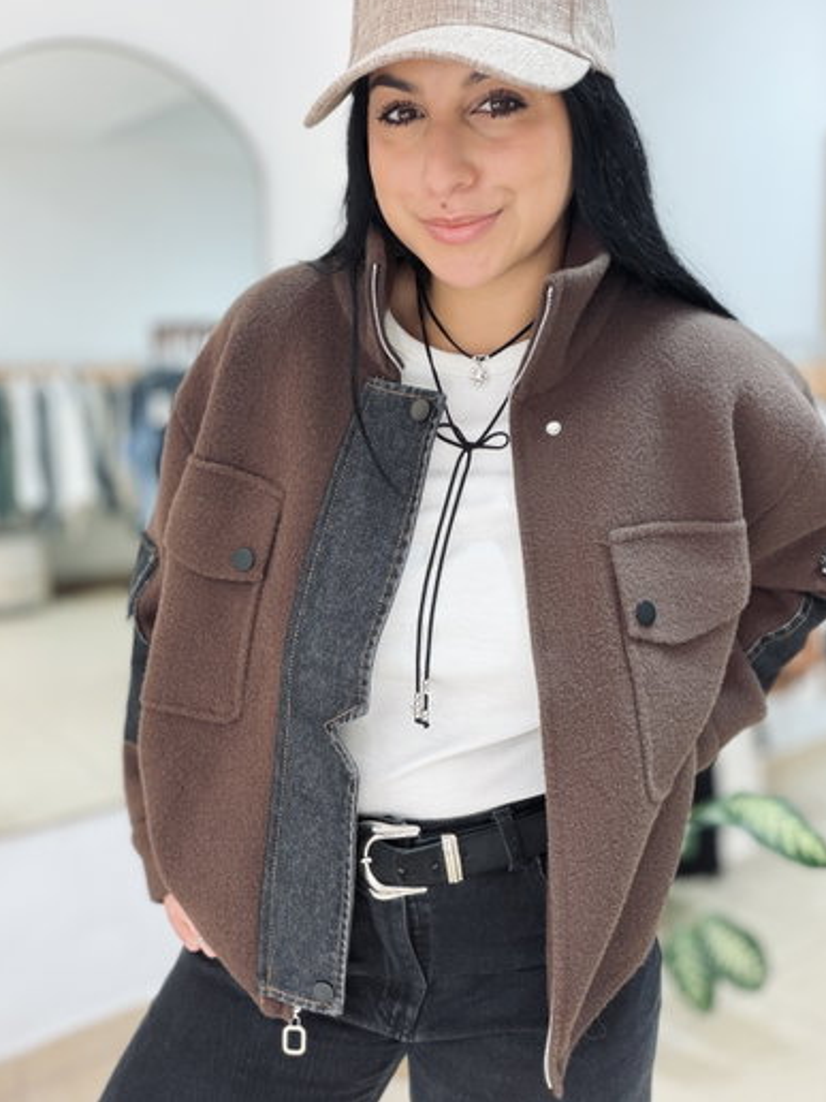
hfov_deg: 45.4
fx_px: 986
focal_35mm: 31
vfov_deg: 58.3
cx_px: 418
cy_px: 535
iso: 80
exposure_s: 1/50
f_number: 1.9
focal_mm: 2.71
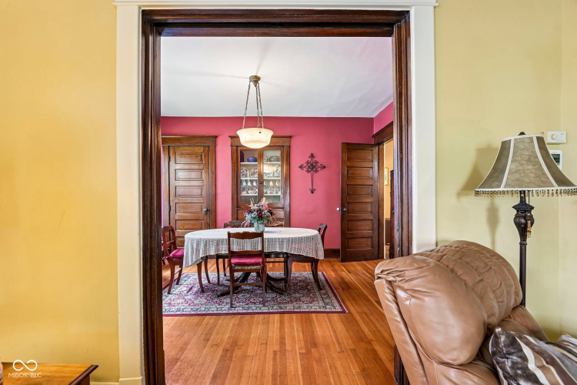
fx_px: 256
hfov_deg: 96.7
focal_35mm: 16
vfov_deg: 73.7
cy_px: 192
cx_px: 288
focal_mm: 16
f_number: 8
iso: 400
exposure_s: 1/2.5
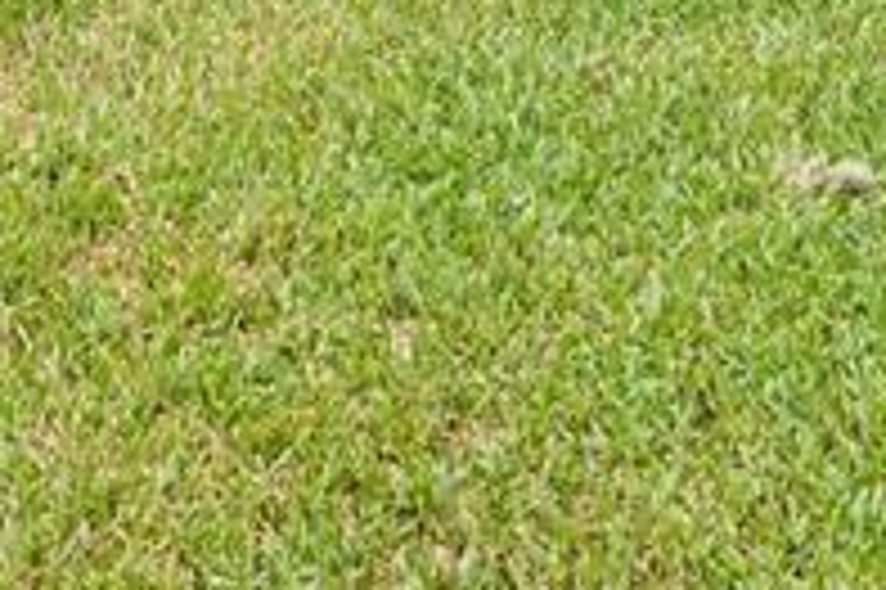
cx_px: 540
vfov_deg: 11.3
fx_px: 2434
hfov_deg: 20.6
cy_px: -874
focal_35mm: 99
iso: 400
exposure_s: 1/50
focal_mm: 19
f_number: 8
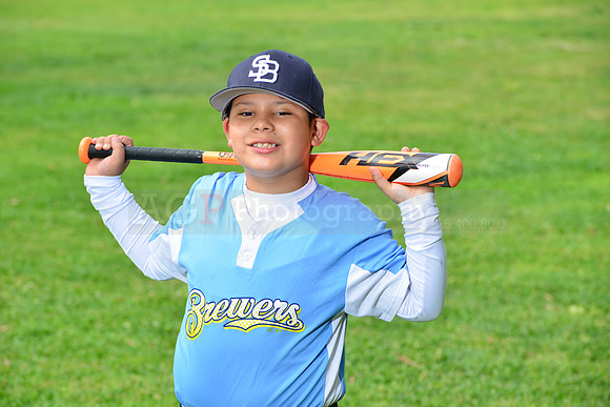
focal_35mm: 145
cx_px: 305
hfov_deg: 14.2
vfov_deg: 9.5
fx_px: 2457
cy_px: 204
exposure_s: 1/200
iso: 200
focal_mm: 145
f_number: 10
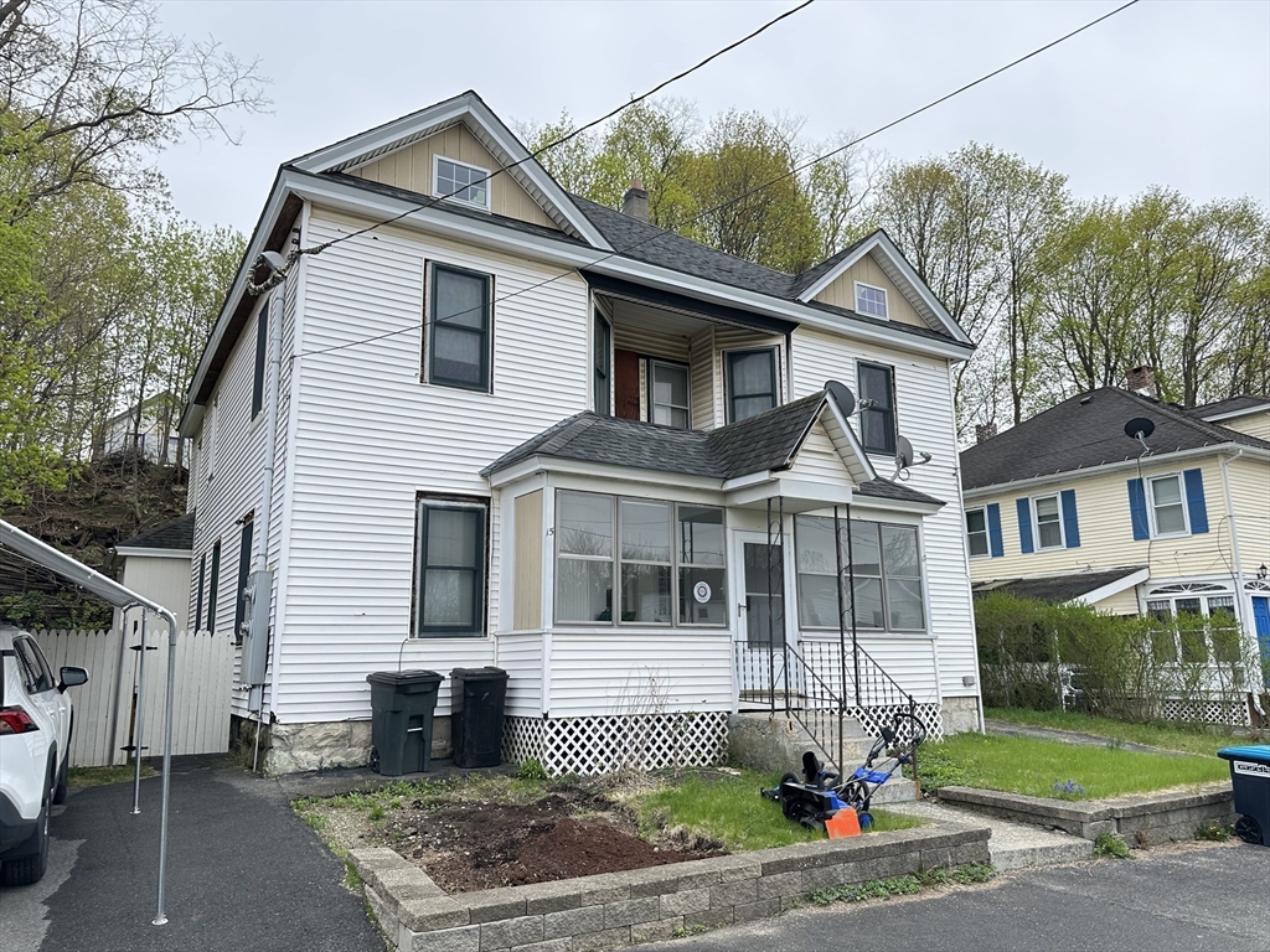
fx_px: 881
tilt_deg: +12.1
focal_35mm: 24
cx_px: 635
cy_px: 476
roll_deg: +0.7
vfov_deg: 56.8
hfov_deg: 71.6
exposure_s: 1/402
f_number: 1.78
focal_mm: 6.86
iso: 80
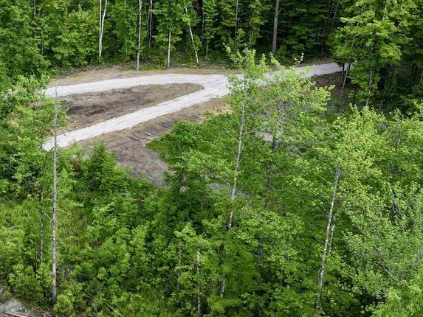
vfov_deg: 21.8
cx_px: 21
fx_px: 819
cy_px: 90
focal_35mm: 67
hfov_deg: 27.6
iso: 160
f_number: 2.8
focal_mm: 12.29
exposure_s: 1/1250
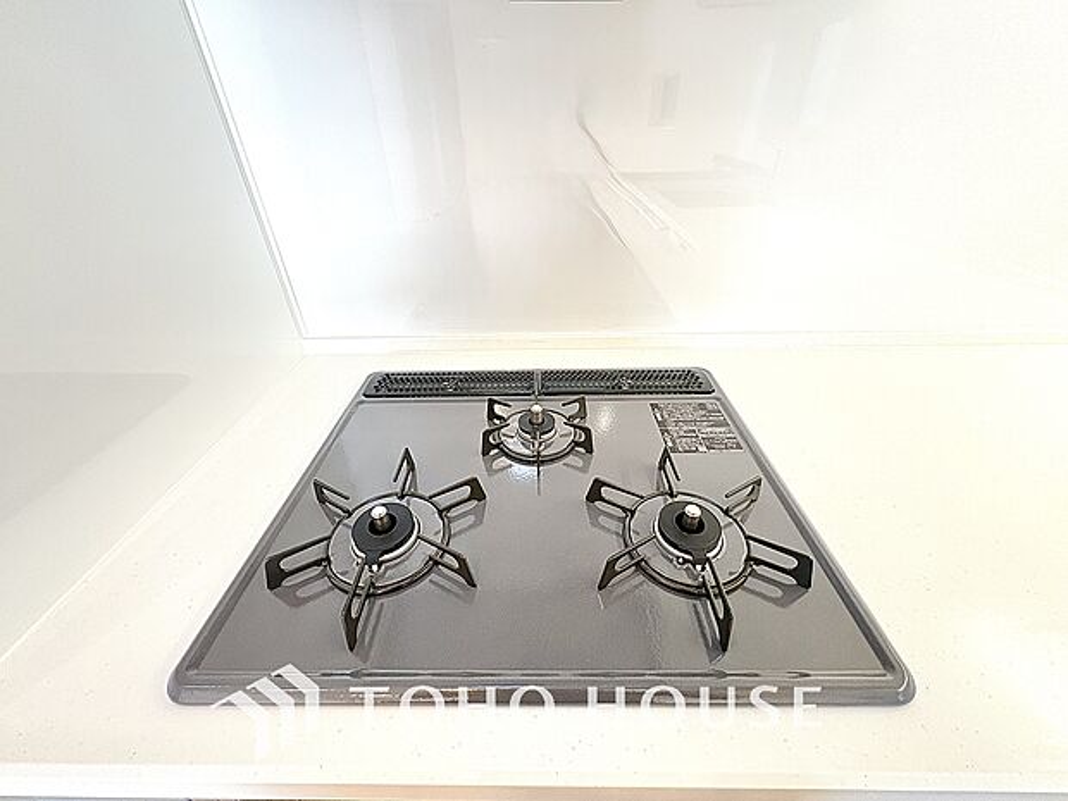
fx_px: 432
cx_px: 534
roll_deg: +2.2
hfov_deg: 102.1
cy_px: 400
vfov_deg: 85.7
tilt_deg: -34.0
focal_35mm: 14
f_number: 2.2
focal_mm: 2.22
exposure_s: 1/99
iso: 200
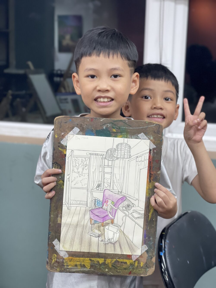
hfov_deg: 22.9
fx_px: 532
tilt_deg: -9.2
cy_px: 144
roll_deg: -1.8
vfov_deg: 30.3
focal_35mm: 64
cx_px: 108
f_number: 2.2
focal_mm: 7.5
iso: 125
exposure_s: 1/100
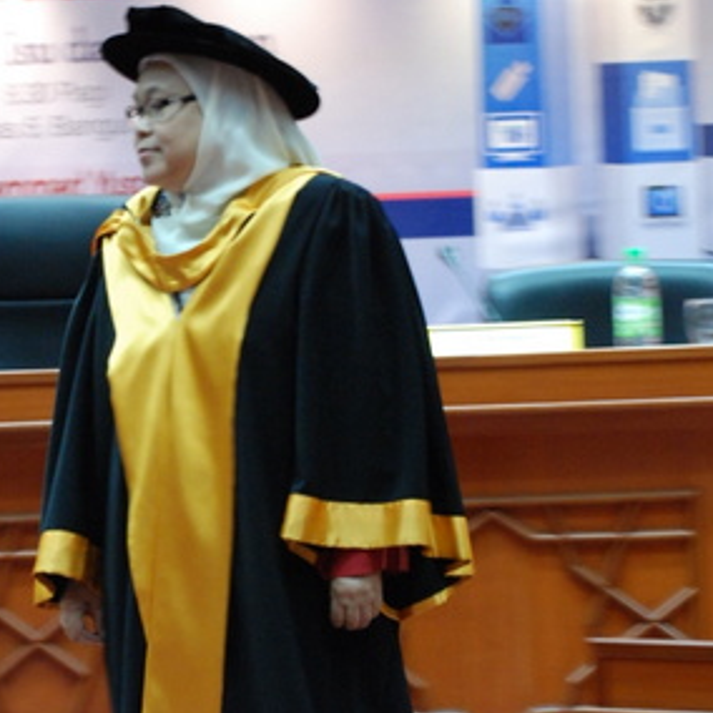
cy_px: 356
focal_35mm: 302
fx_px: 7037
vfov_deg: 5.8
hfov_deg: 5.8
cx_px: 217
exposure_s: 1/20
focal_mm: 105
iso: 1250
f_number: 4.5
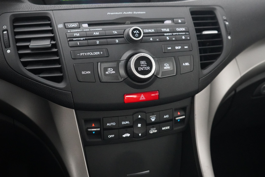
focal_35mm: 42
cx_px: 132
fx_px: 309
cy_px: 88
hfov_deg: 46.4
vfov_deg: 31.9
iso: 6400
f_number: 3.5
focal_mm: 28
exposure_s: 1/15
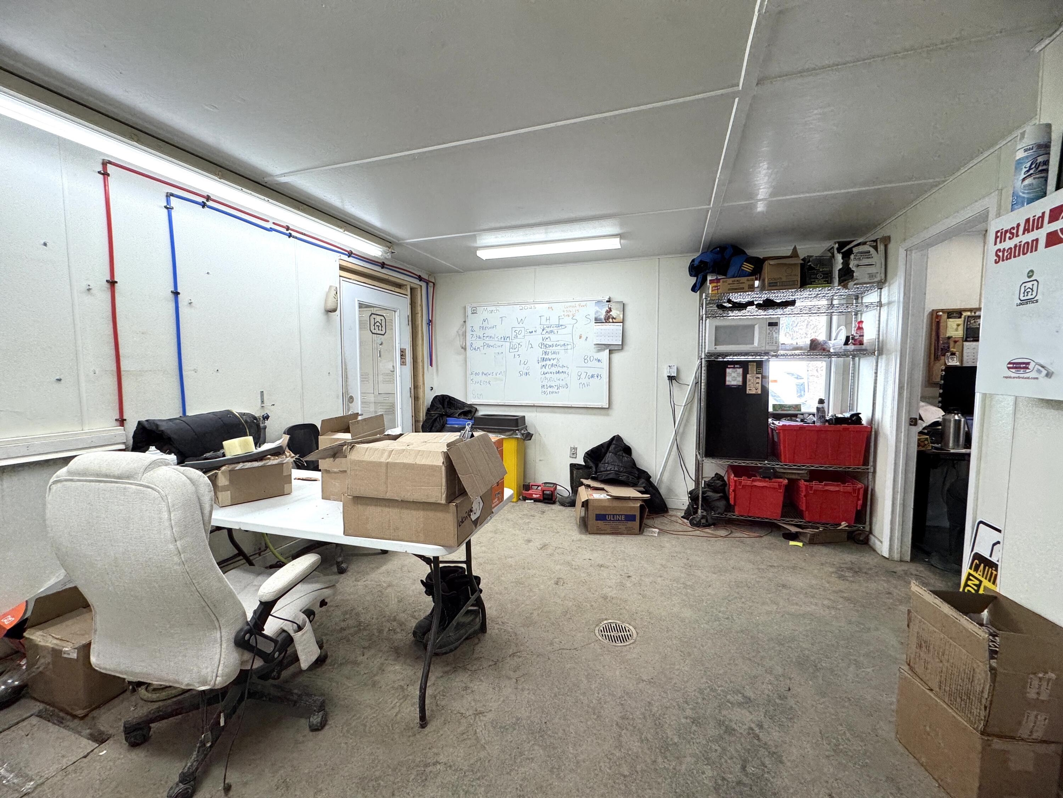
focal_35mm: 14
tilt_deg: -4.6
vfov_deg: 85.7
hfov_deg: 102.1
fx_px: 430
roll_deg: -0.1
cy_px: 399
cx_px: 532
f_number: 2.2
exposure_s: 1/120
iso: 64
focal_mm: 2.22
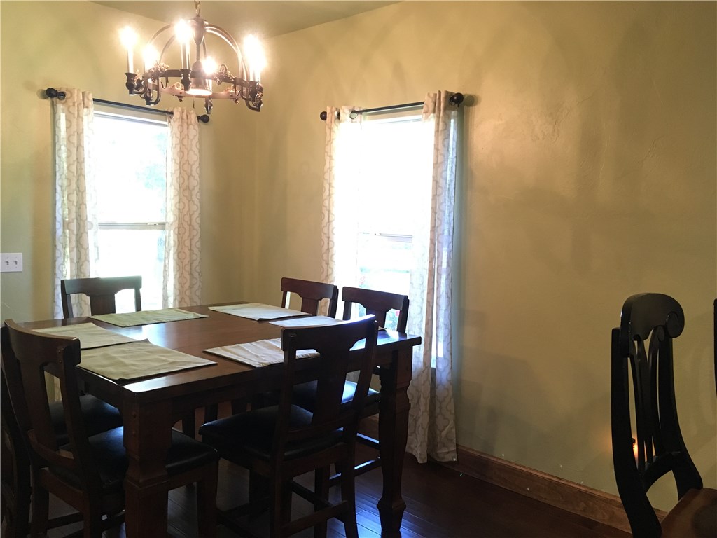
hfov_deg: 61.7
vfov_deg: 48.2
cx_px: 358
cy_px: 269
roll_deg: -2.0
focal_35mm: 29
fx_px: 601
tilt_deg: -4.6
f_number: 2.2
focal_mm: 4.15
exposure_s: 1/30
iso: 200
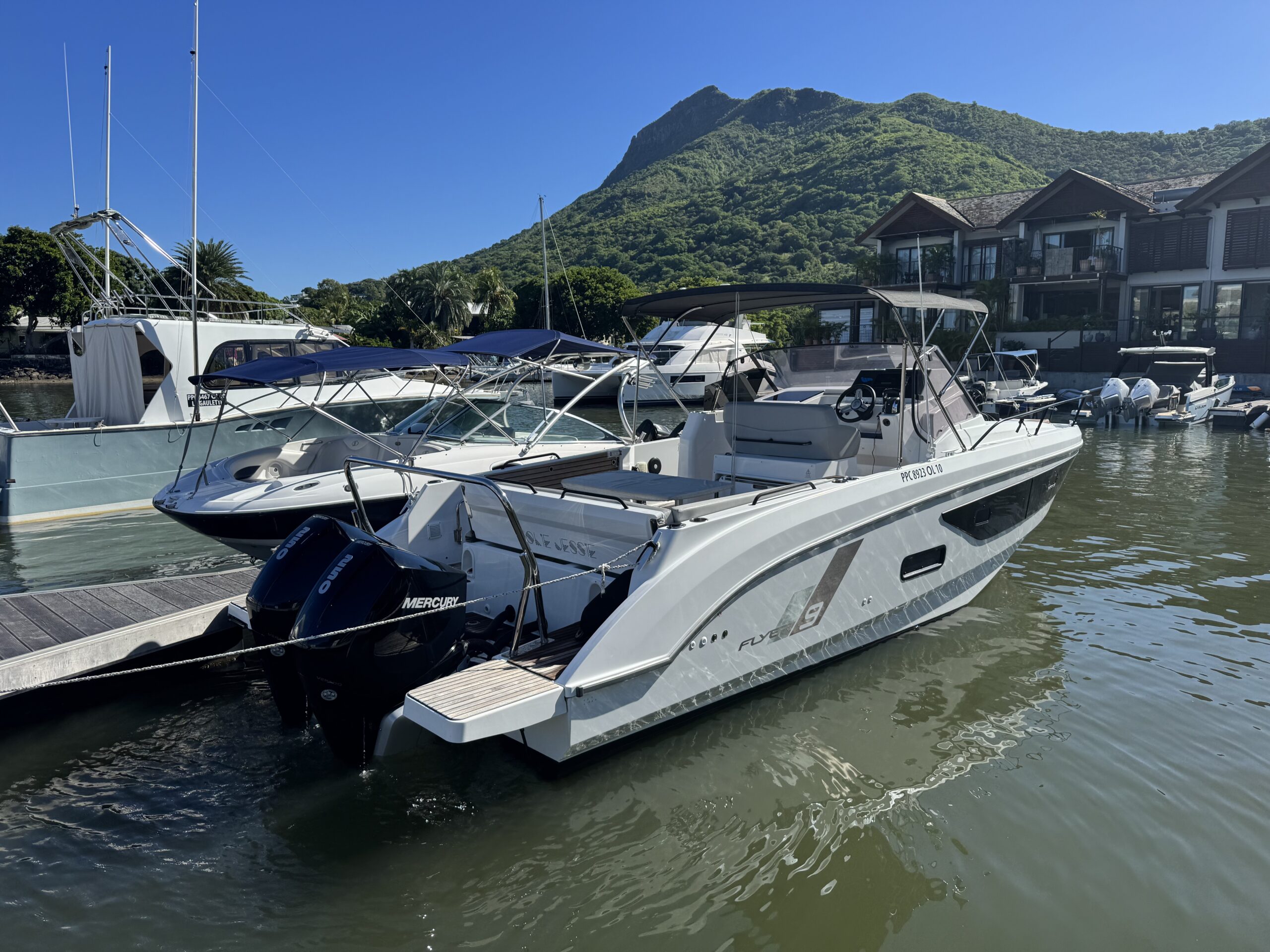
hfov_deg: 71.6
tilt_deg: -7.6
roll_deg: +0.5
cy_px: 476
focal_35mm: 24
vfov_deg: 56.8
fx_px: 881
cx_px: 635
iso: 80
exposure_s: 1/4608
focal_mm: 6.76
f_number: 1.78
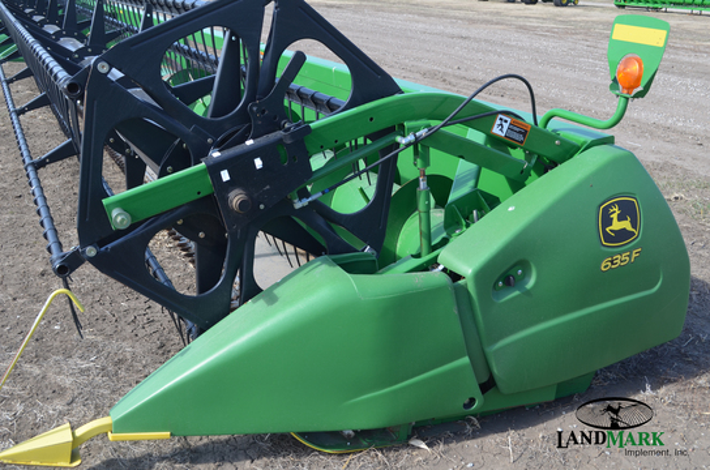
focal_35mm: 39
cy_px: 235
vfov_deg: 34.0
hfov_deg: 49.7
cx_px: 355
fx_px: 767
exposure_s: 1/200
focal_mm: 26
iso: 200
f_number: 7.1
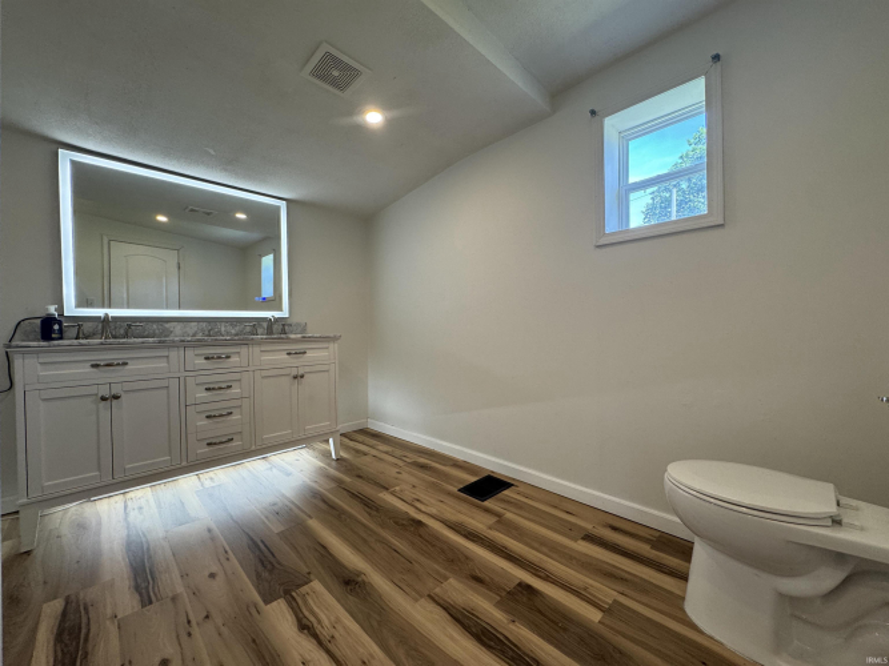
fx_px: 359
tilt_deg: +0.3
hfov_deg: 102.1
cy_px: 333
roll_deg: -0.1
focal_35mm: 14
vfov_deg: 85.7
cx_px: 444
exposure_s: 1/120
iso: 160
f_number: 2.2
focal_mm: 2.22
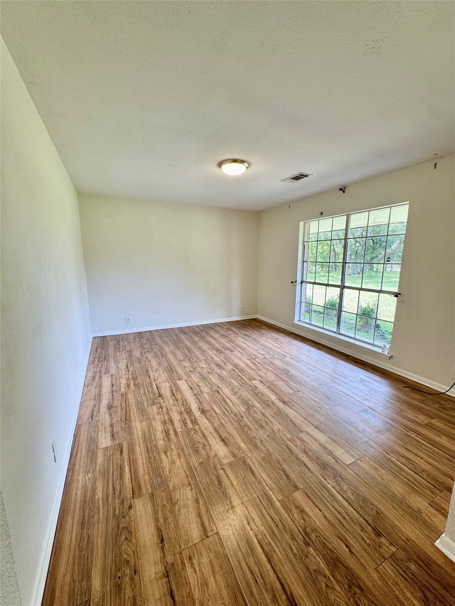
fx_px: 245
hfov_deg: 85.7
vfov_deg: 102.1
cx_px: 228
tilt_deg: -10.7
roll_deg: -0.3
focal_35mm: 14
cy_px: 303
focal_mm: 2.22
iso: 100
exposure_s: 1/120
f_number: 2.2
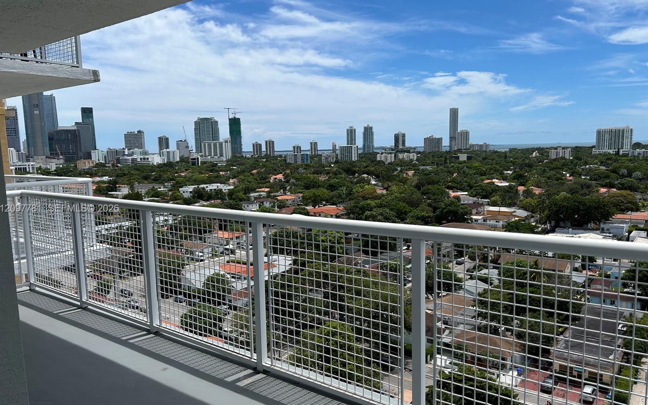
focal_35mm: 28
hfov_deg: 66.5
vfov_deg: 44.5
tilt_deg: -7.1
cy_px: 209
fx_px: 494
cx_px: 320
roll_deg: +1.7
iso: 50
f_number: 1.5
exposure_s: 1/6211
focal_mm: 5.7
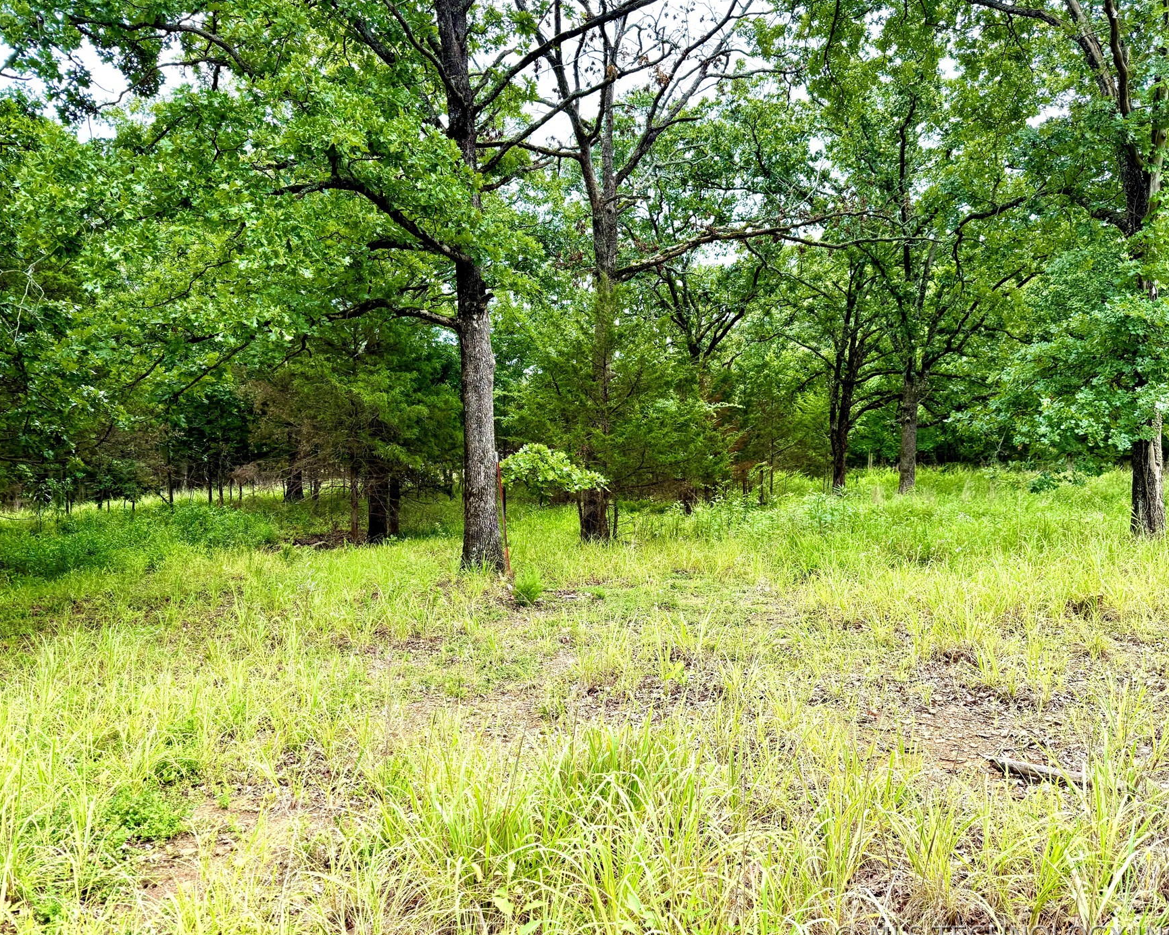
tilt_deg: -3.1
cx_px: 620
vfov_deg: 54.9
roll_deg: +2.2
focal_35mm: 26
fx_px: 900
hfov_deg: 66.0
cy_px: 472
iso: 100
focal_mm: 6.76
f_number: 1.78
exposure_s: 1/1314
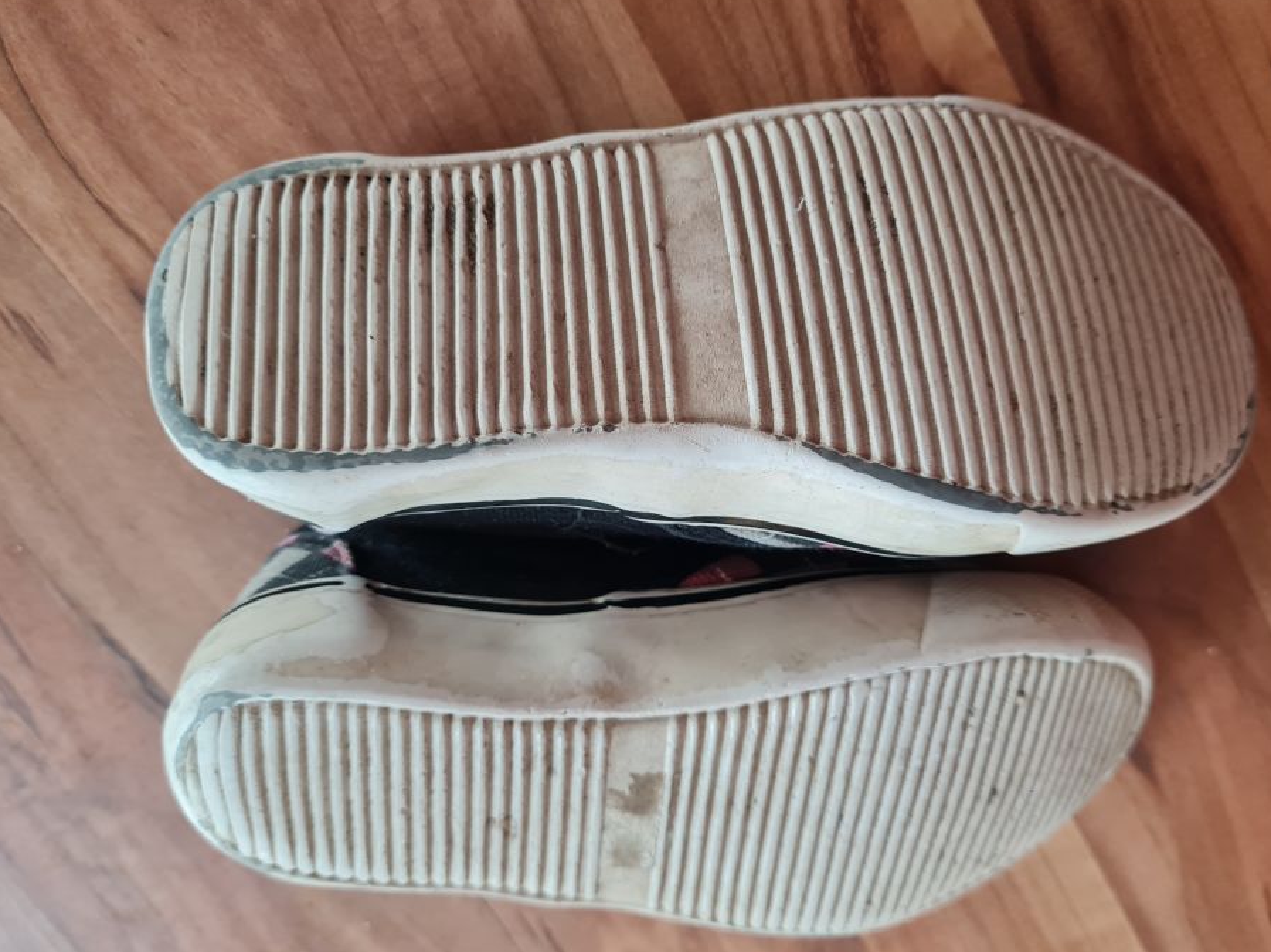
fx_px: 1064
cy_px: 443
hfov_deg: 61.7
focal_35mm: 29
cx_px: 657
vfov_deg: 48.2
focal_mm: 5.4
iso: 250
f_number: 1.8
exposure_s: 1/50
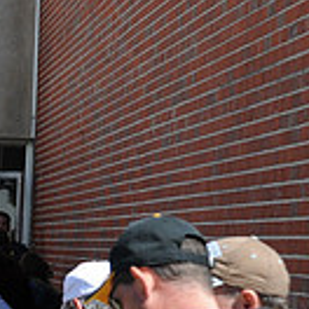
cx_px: -353
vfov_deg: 6.3
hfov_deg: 6.1
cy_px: 186
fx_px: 2818
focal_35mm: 279
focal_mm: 50
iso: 500
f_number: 5.6
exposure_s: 1/1600
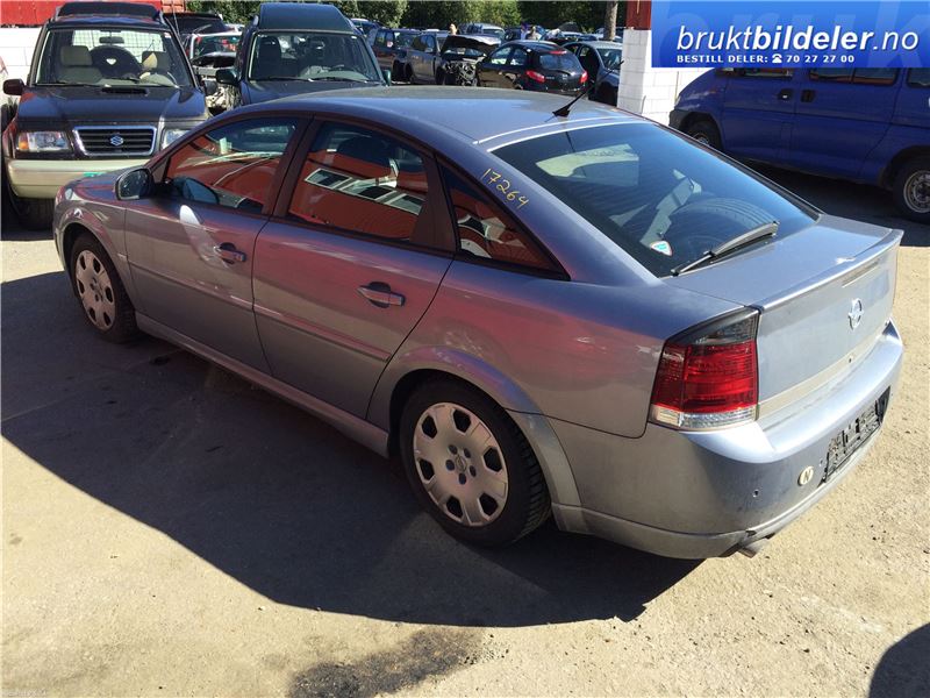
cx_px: 465
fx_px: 779
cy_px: 349
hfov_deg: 61.7
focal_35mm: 29
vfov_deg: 48.2
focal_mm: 4.15
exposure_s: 1/838
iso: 32
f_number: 2.2
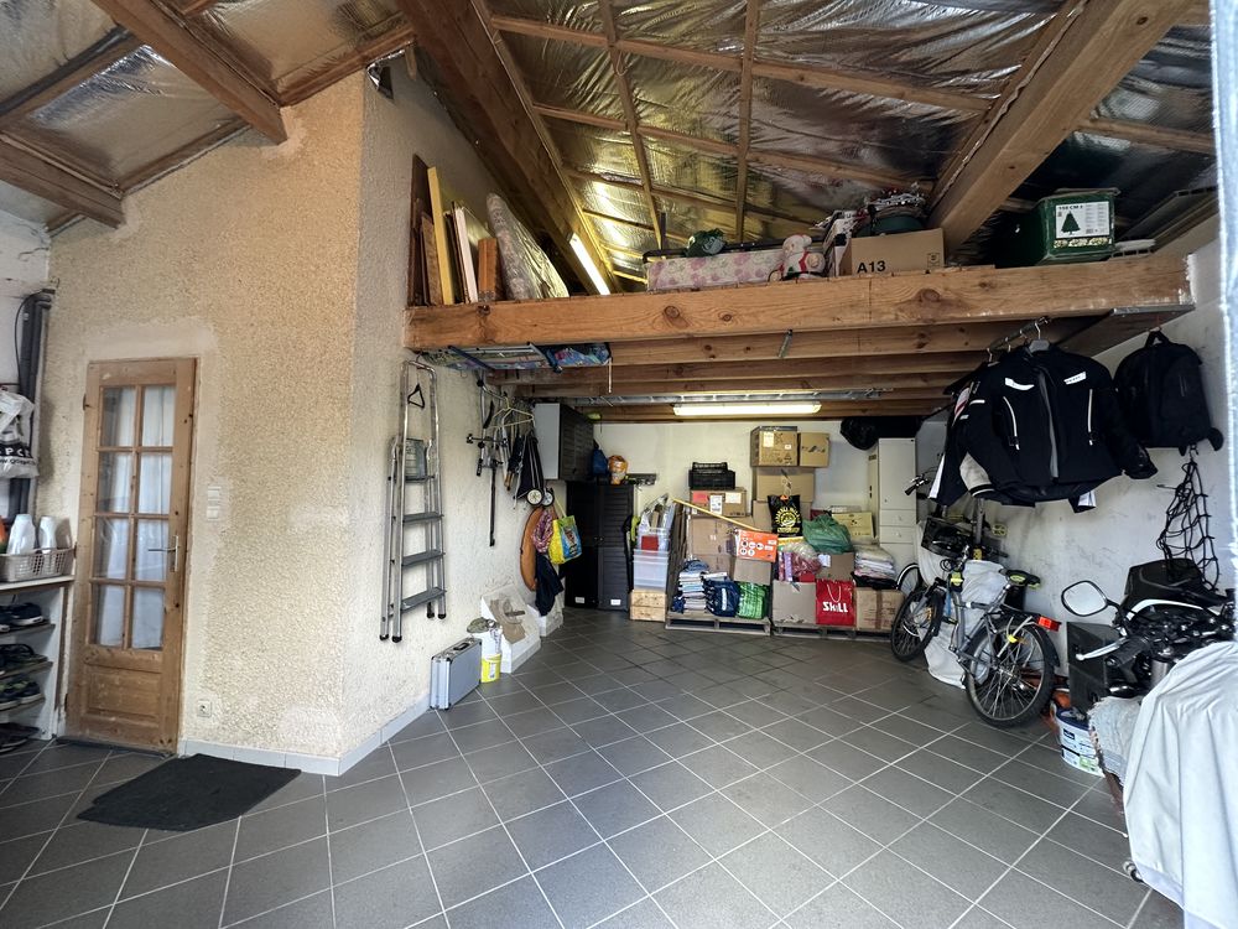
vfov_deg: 85.7
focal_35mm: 14
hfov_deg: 102.1
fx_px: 501
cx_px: 619
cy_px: 464
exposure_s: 1/50
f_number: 2.2
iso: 250
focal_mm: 2.22
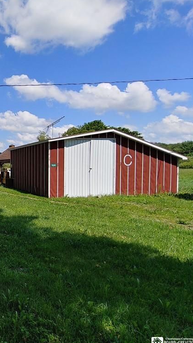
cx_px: -38
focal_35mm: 24
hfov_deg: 36.7
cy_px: 172
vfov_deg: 76.3
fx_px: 219
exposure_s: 1/1136
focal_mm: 2.18
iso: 50
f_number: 1.9
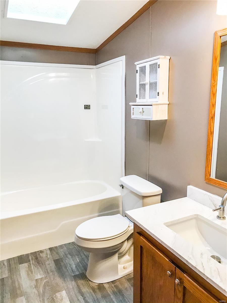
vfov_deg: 63.4
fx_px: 245
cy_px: 152
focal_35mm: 28
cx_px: 114
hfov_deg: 49.7
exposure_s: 1/40
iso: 20
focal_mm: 3.99
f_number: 1.8
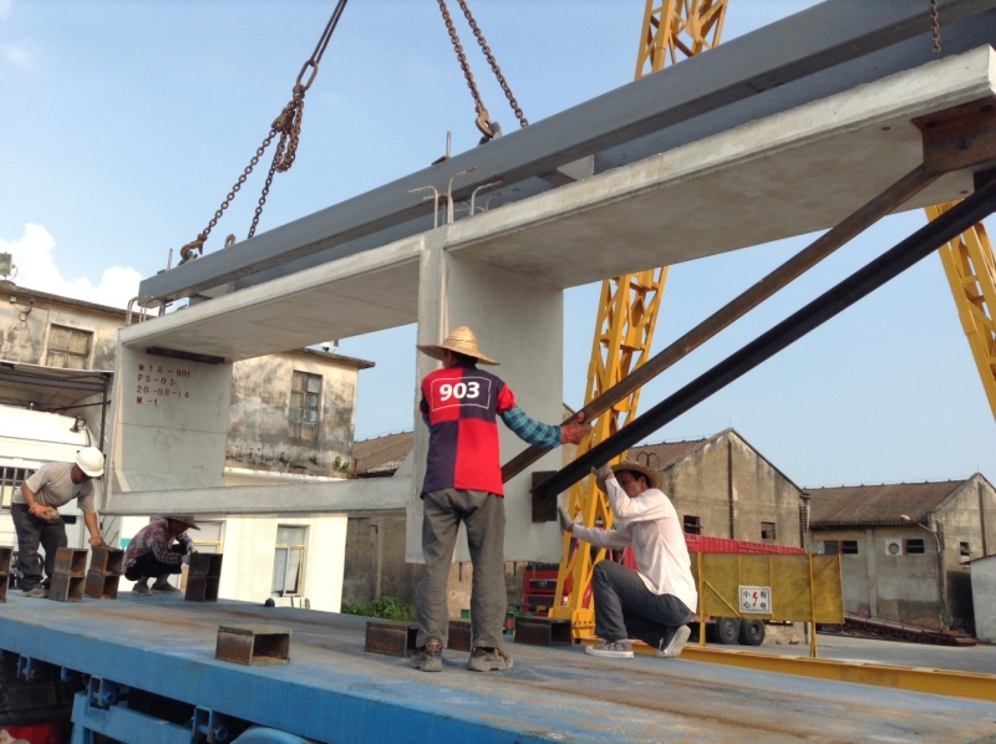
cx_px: 498
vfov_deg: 42.9
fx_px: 948
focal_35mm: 33
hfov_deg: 55.4
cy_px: 372
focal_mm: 3.3
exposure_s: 1/772
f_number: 2.4
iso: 32
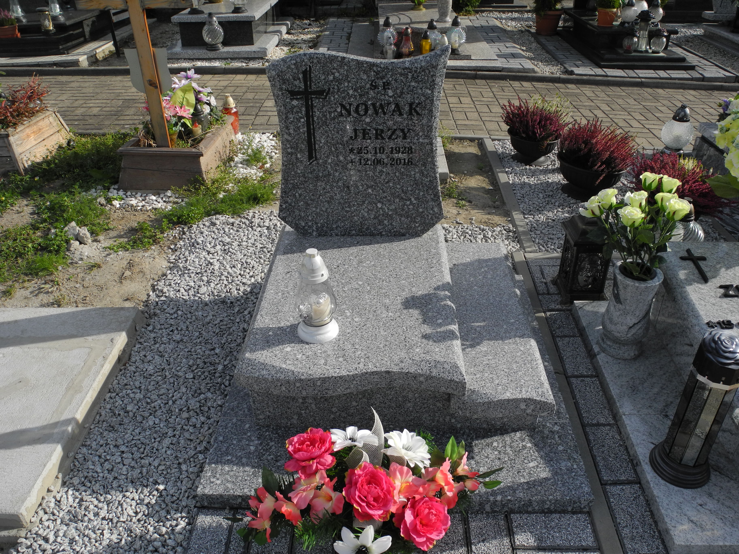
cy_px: 277
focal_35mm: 28
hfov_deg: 63.4
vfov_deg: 49.7
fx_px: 598
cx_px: 370
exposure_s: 1/800
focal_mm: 6
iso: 100
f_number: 4
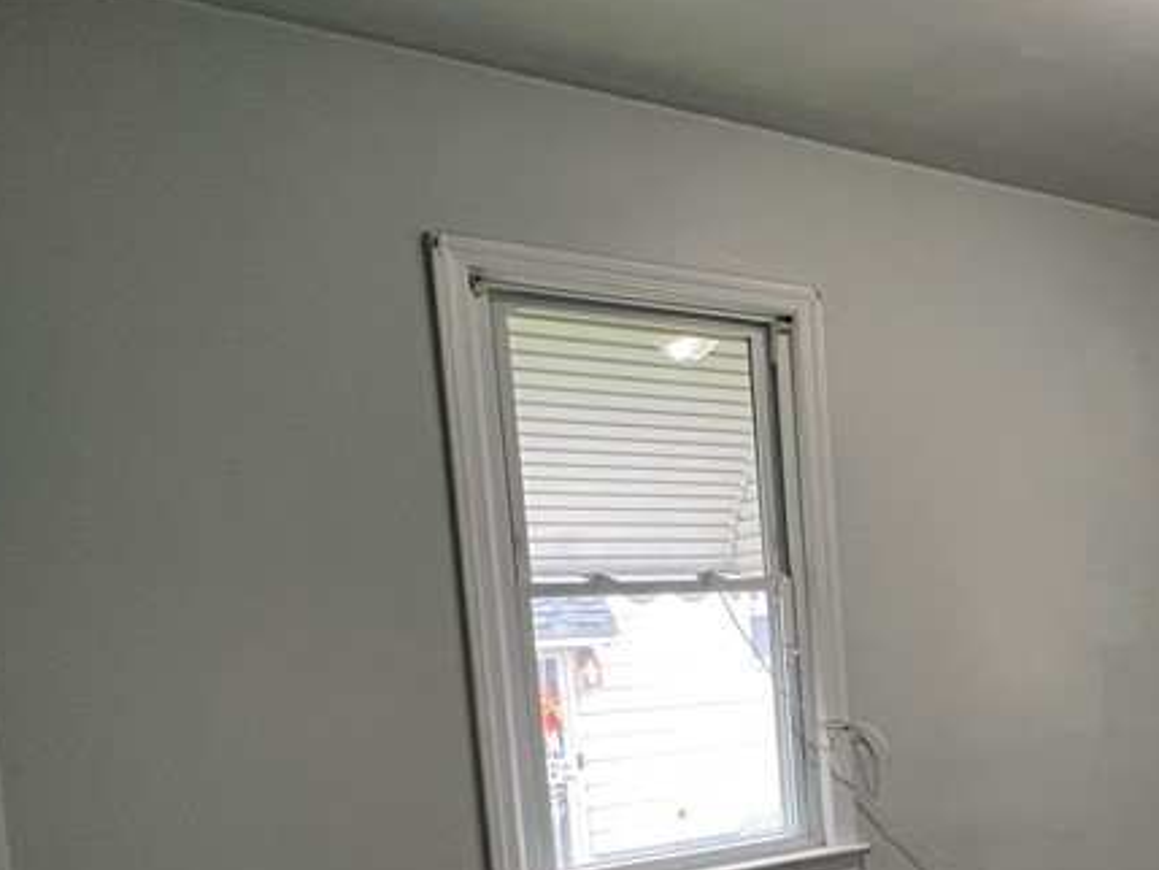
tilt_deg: -6.5
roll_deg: +2.4
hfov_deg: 49.0
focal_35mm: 31
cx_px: 1129
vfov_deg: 43.0
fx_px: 1038
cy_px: 716
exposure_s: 1/120
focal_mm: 1.57
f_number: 1.8
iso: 200
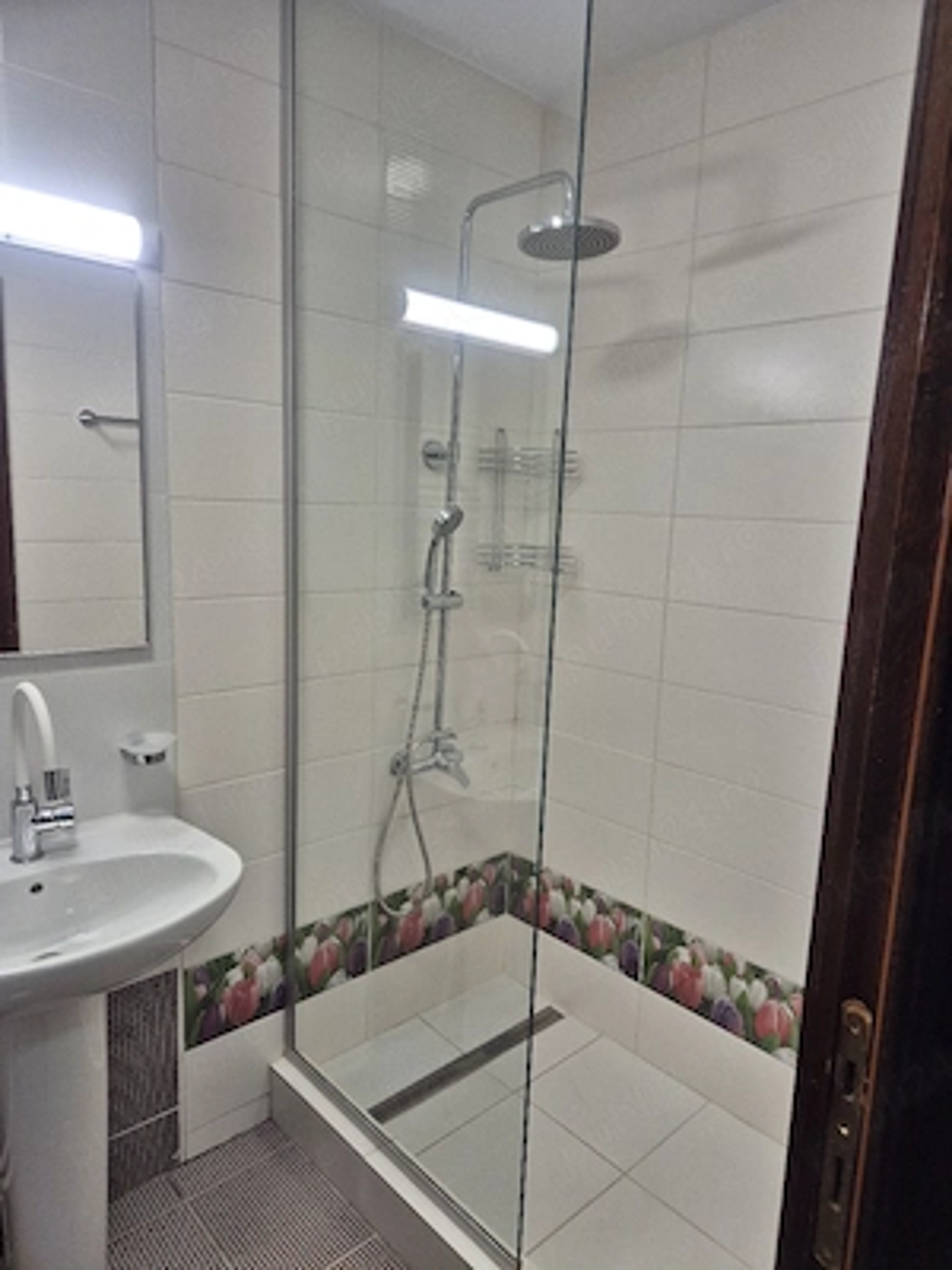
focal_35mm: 23
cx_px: 476
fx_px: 843
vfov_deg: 73.9
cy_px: 635
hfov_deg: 58.9
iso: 40
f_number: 1.8
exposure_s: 1/100
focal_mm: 5.4
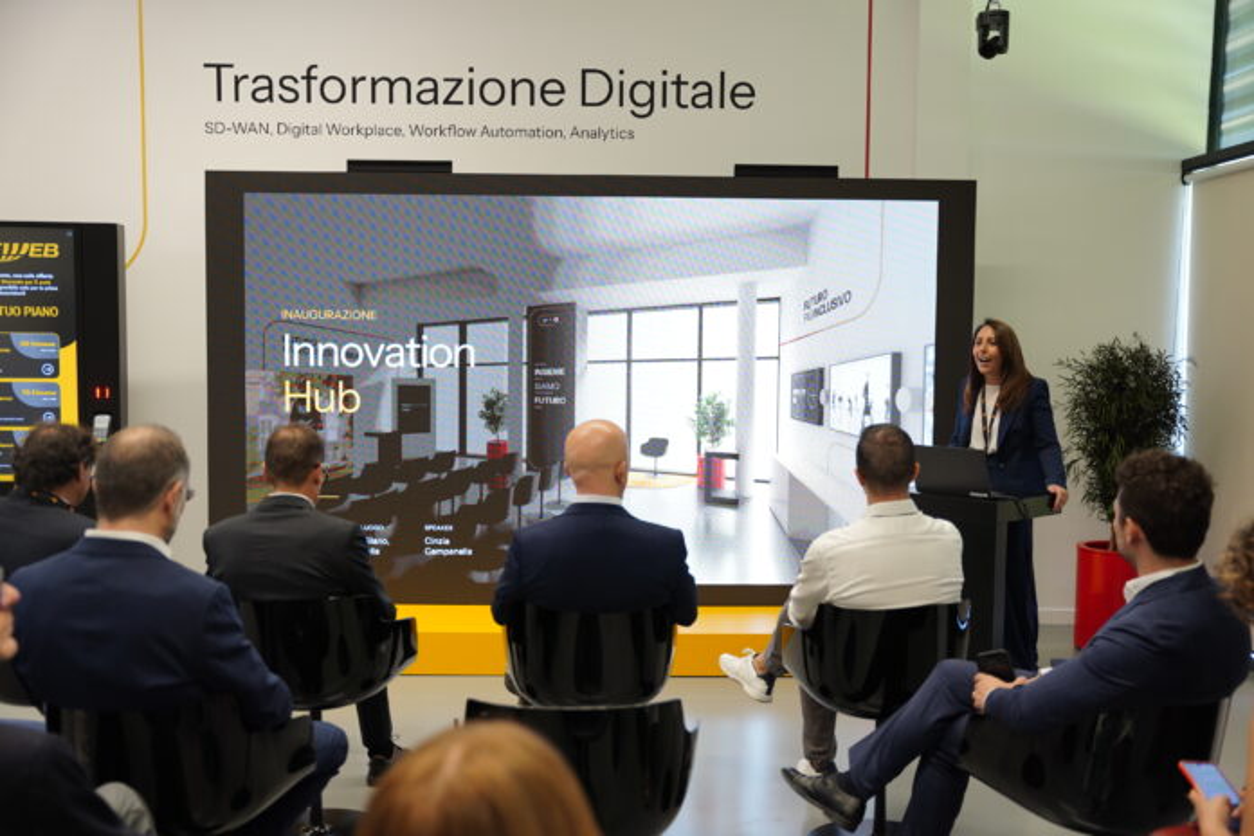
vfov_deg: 35.1
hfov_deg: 50.7
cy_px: 418
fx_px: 1324
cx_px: 627
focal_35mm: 38
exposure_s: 1/250
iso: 1250
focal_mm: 38
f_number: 2.8
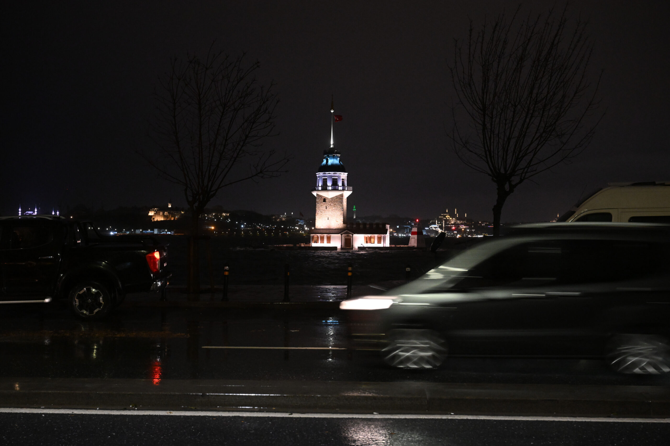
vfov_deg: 29.2
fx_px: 856
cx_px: 335
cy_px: 223
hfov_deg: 42.7
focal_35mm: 46
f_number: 5.6
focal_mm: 46
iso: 5000
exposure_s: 1/25
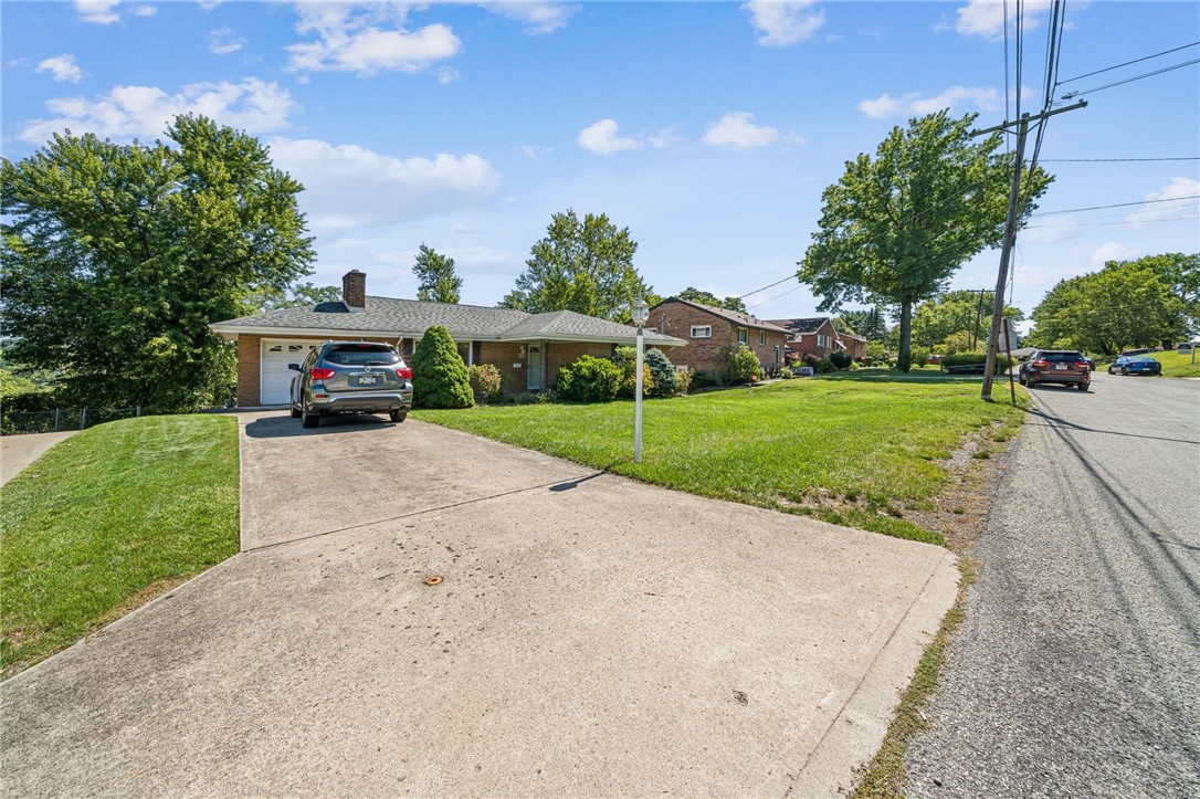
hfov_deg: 112.6
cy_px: 400
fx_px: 400
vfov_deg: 89.9
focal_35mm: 12
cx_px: 600
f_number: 11
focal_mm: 12
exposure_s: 1/125
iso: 125
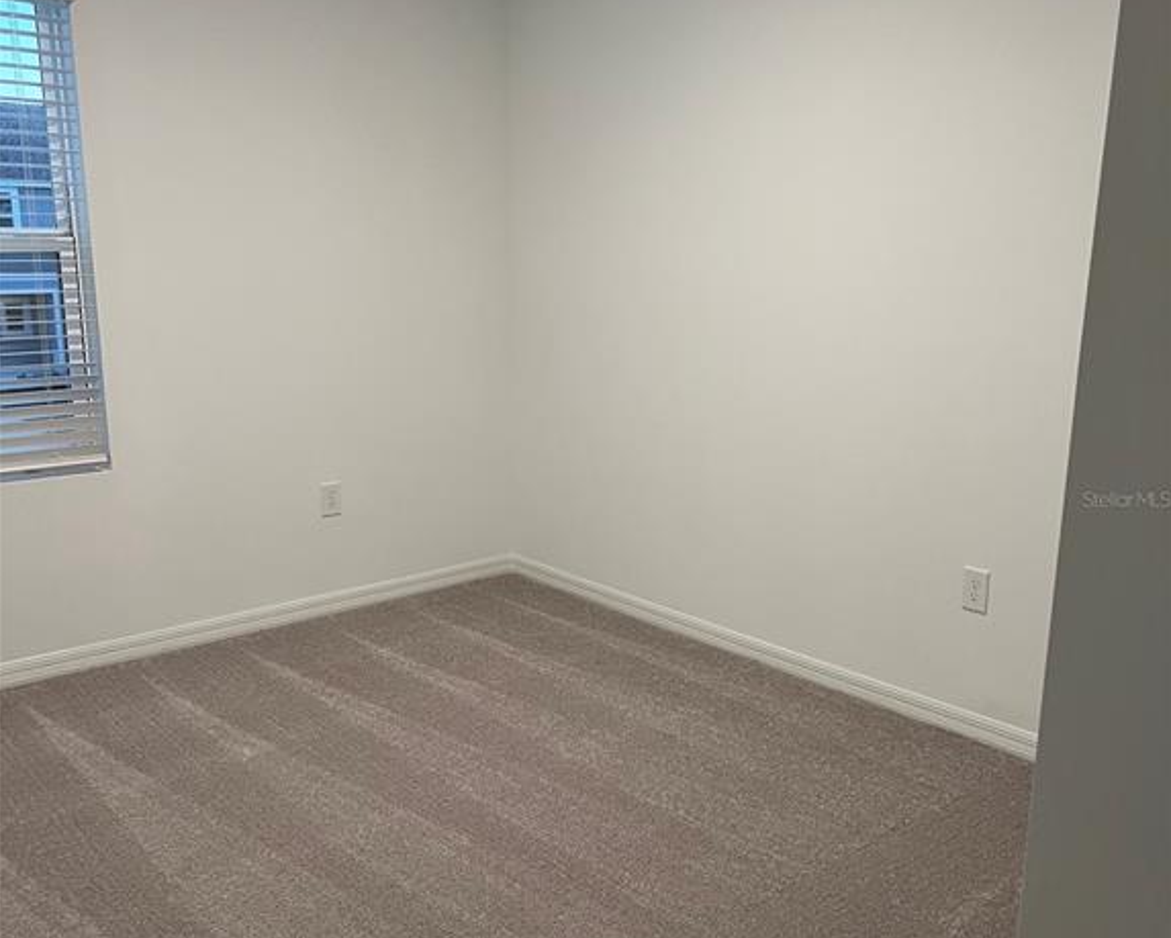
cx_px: 587
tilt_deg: -11.8
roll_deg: -1.3
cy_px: 499
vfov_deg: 43.4
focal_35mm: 34
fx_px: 1179
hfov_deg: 52.8
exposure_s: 1/60
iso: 125
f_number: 1.5
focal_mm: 5.7
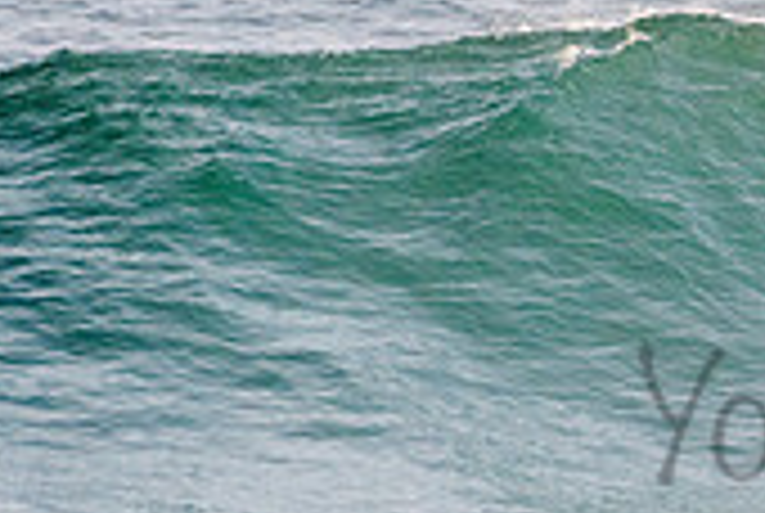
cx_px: 1397
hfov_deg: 1.0
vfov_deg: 0.7
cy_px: 183
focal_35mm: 2088
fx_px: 44447
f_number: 5.6
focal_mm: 500
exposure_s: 1/2000
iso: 800
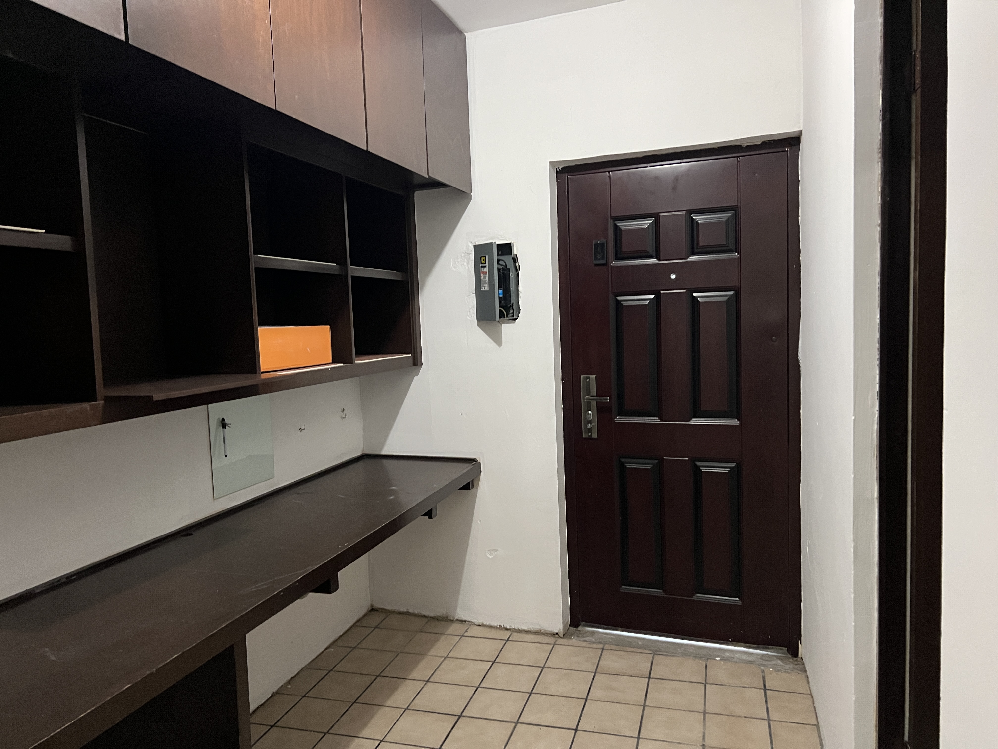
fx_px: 750
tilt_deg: -3.0
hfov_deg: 67.3
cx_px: 499
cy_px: 374
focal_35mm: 26
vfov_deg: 53.1
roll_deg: +3.2
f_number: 1.5
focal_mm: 5.7
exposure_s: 1/40
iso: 500
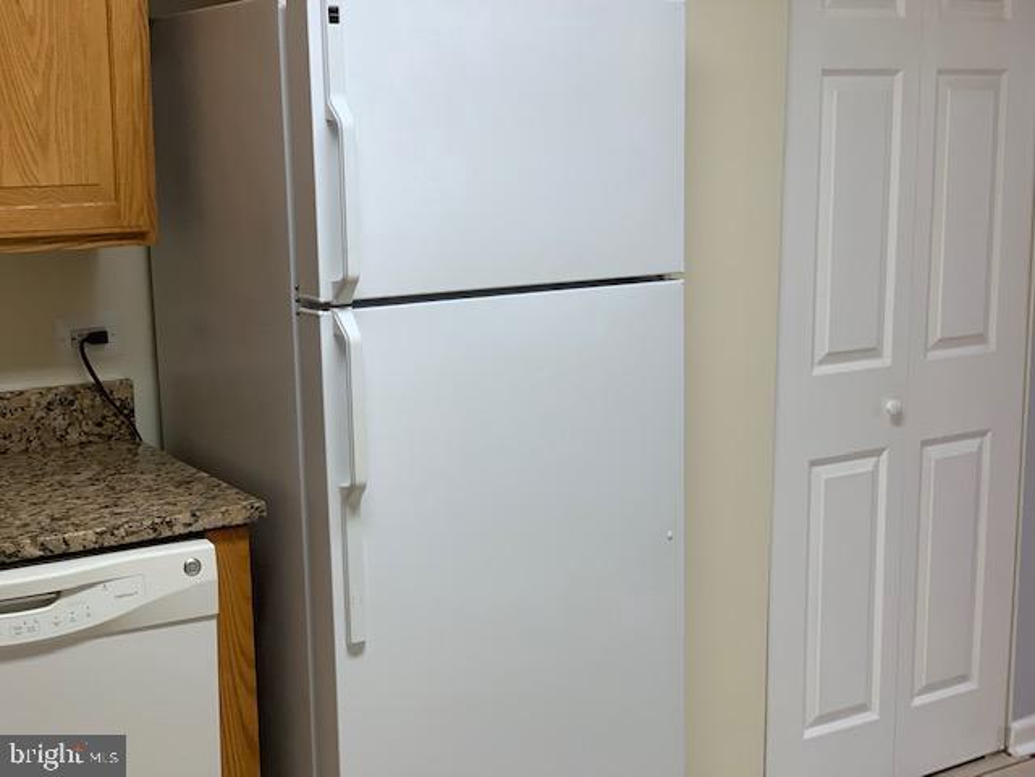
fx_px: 1555
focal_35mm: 52
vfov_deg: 28.0
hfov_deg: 36.8
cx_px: 518
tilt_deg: -4.4
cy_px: 388
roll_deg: +0.5
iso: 80
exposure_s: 1/101
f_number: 2.4
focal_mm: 6
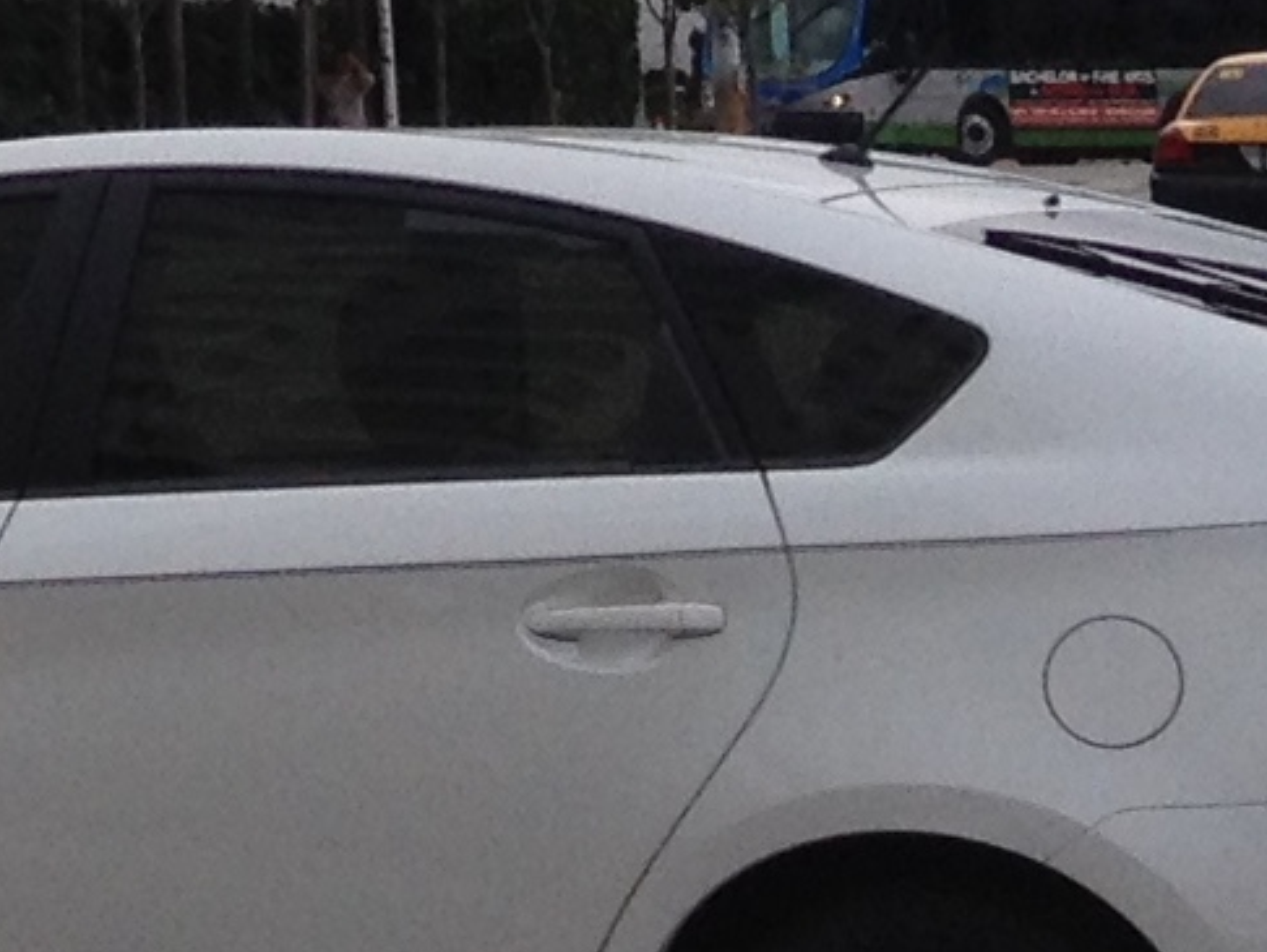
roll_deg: +0.4
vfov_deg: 6.0
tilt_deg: +7.5
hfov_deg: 7.7
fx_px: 8606
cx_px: -1953
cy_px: -1398
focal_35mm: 235
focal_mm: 4.28
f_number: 2.4
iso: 50
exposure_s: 1/1227
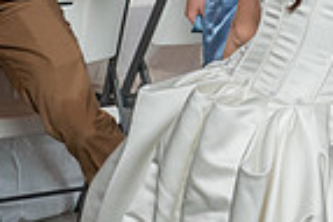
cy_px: 211
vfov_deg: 10.3
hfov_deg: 15.1
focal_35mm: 132
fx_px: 1220
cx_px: 384
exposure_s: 1/200
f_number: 5.6
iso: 2000
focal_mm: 24
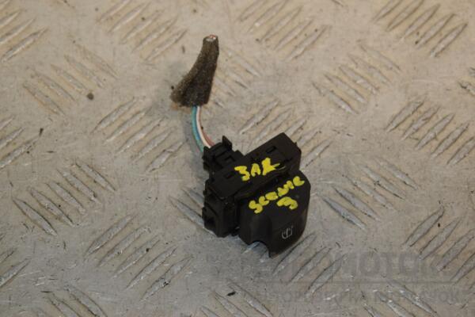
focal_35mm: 105
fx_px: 1385
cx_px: 238
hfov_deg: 19.5
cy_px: 158
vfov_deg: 13.0
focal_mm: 70
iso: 800
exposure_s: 1/200
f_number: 9
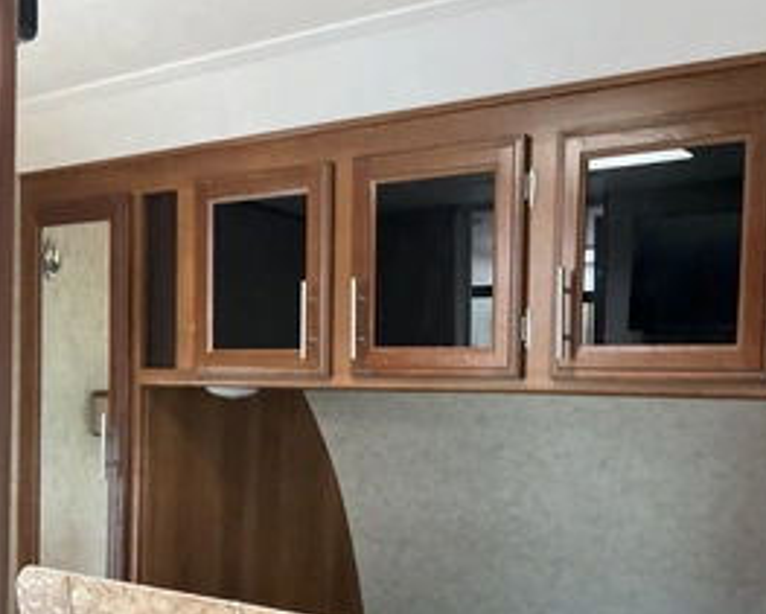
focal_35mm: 43
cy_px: 431
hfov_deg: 42.8
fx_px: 976
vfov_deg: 34.5
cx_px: 411
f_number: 1.8
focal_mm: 3
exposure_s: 1/60
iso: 250
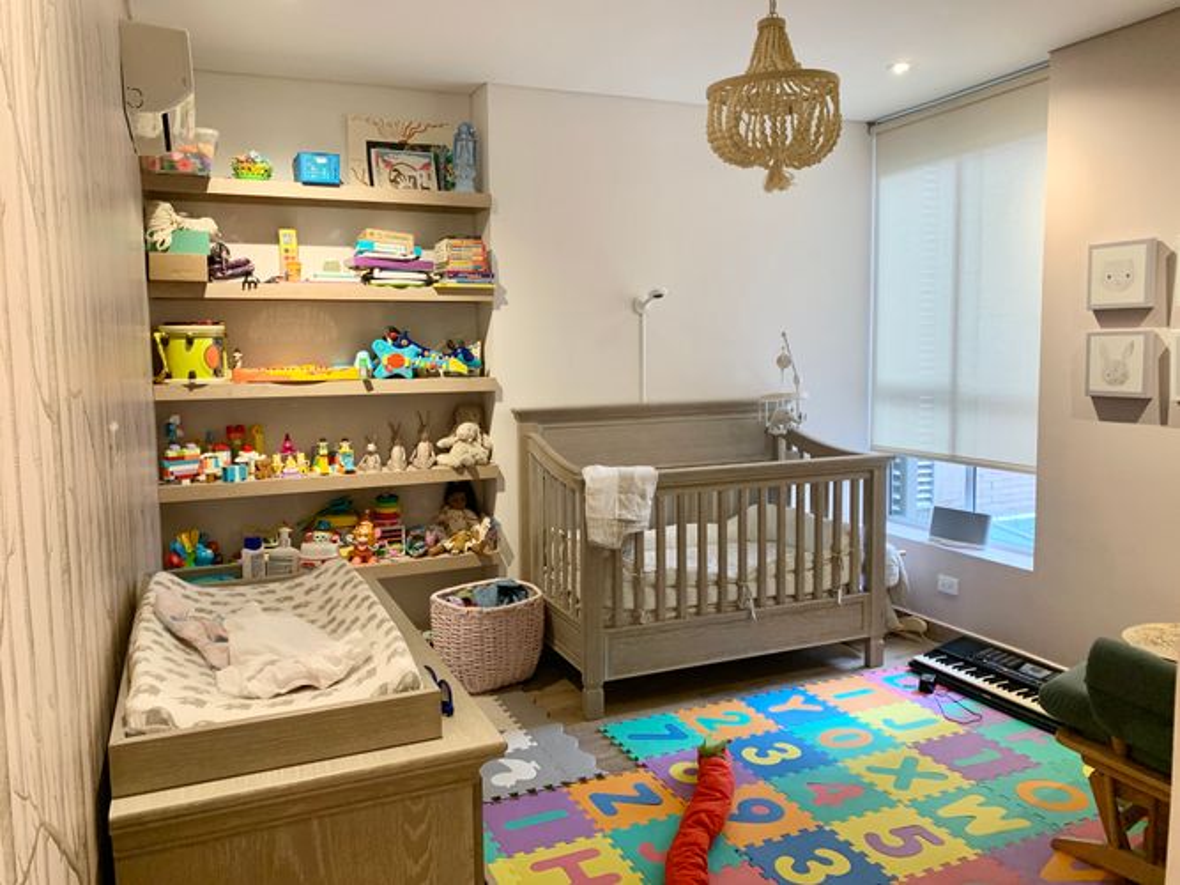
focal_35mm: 26
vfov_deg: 53.0
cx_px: 590
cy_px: 442
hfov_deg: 67.3
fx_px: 886
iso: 200
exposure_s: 1/60
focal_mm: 4.25
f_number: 1.8
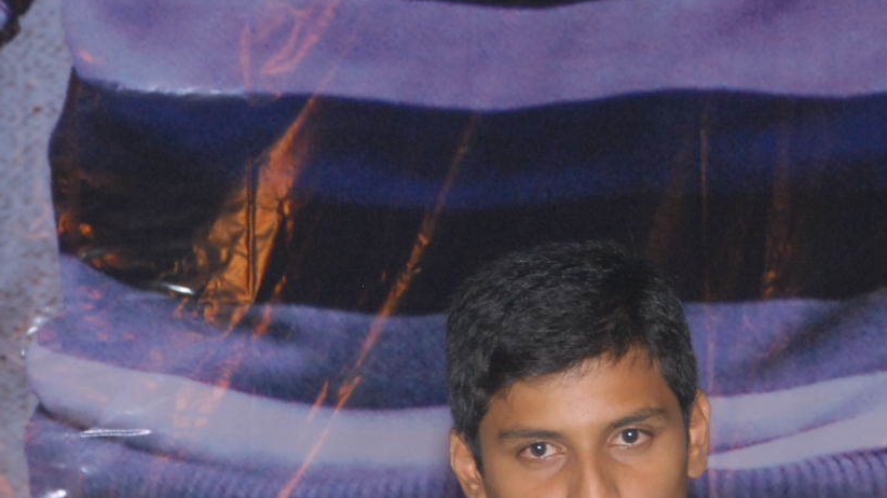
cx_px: 158
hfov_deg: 11.3
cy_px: 507
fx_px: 4468
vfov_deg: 6.4
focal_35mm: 190
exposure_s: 1/125
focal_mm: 62
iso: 500
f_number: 8
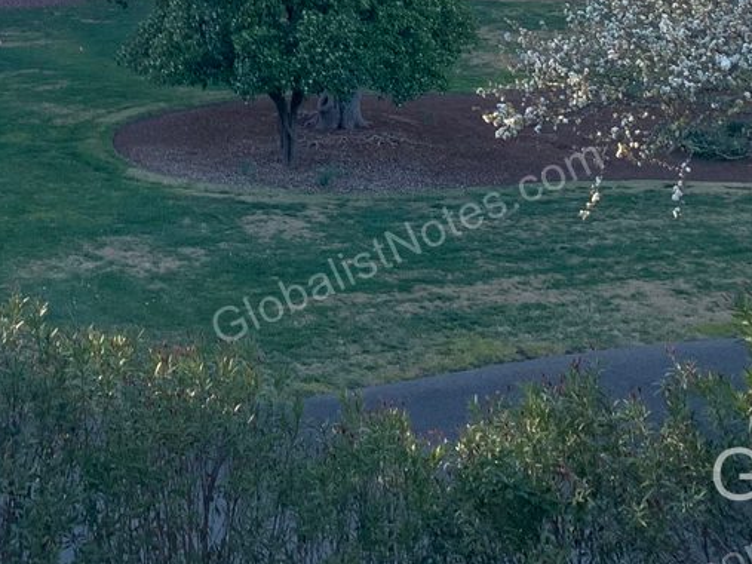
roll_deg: +0.3
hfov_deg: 23.3
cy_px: -291
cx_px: 90
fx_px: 1781
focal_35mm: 82
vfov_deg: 16.4
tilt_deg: +5.1
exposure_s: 1/608
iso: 25
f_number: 1.8
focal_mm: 4.25
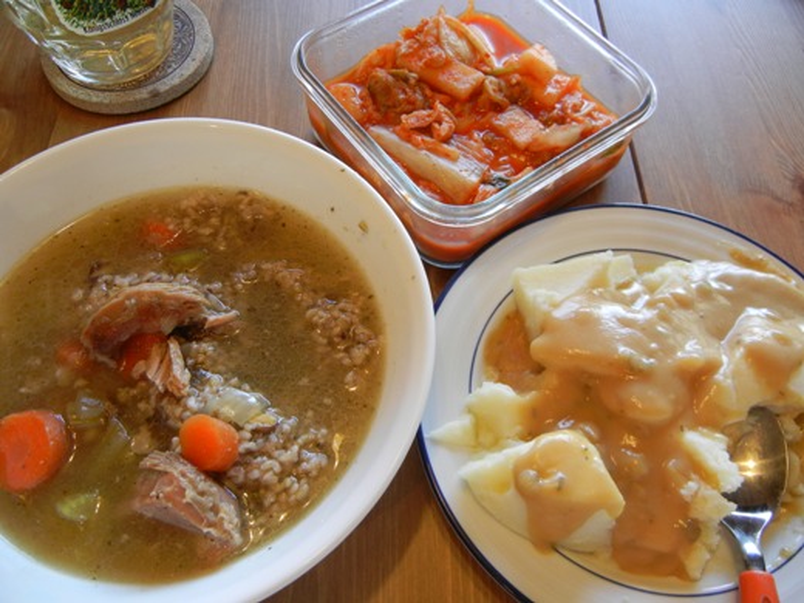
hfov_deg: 60.0
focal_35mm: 30
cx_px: 402
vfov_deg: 46.8
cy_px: 302
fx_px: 697
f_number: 3.5
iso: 196
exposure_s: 1/30
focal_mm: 5.4
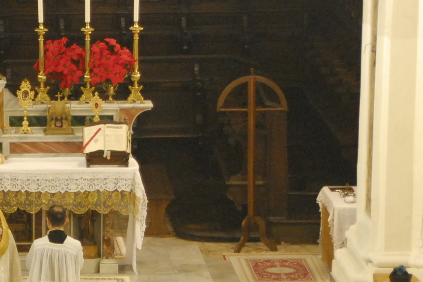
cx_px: -29
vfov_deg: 5.0
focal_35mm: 272
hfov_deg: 7.5
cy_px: 205
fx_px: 3200
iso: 1600
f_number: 5.3
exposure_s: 1/60
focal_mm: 65
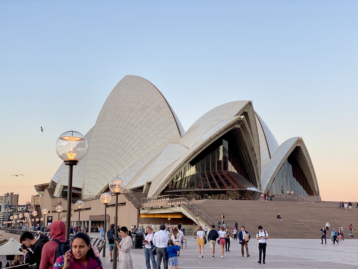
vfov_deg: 28.0
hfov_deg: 36.8
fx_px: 538
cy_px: 134
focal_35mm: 52
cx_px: 179
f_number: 2
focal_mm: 6
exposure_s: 1/122
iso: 40
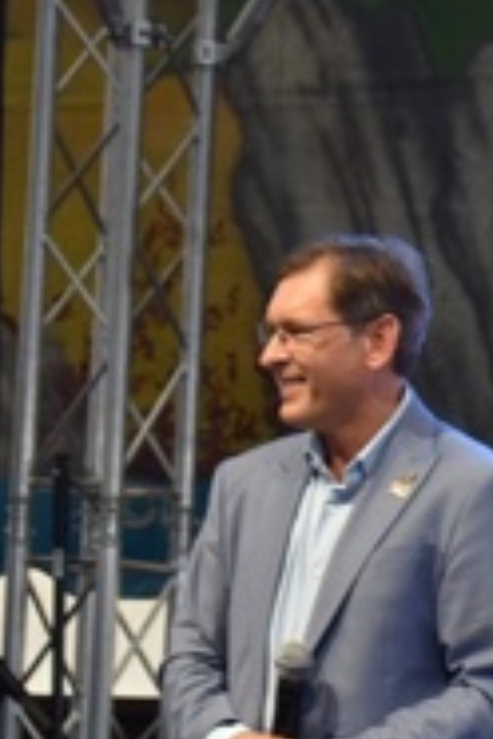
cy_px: 552
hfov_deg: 5.3
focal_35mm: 256
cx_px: 887
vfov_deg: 8.0
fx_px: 5249
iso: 400
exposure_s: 1/160
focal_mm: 55
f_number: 6.3
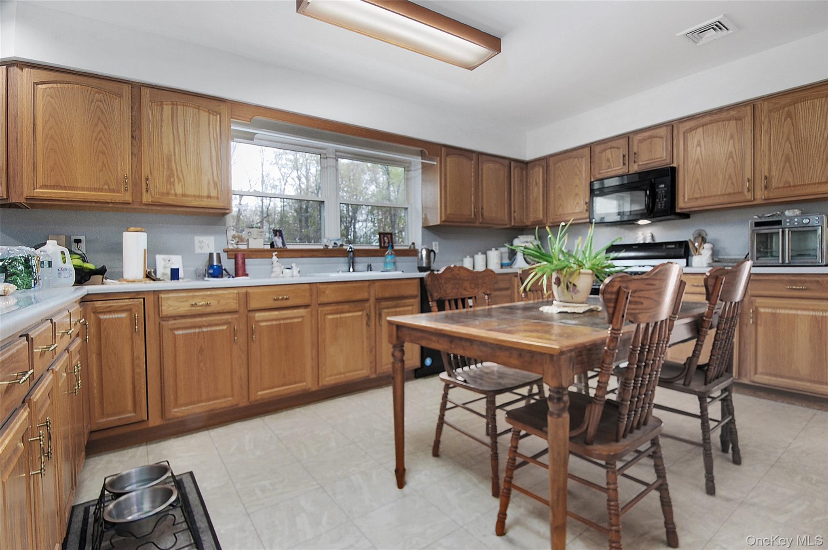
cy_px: 275
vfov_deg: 77.2
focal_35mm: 15
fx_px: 345
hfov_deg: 100.4
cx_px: 414
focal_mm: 10
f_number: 14
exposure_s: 1/30
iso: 400
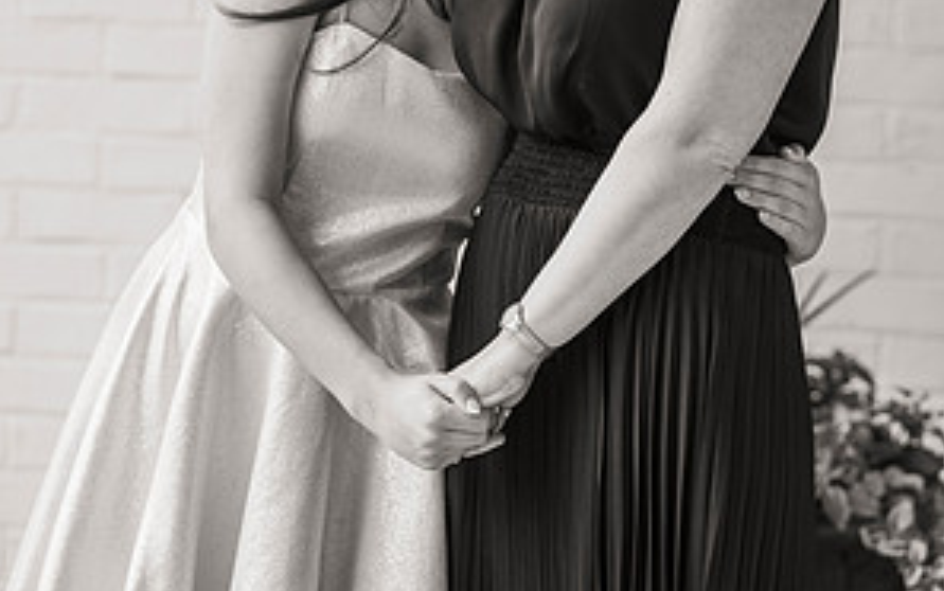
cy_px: -32
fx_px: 4170
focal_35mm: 162
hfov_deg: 12.9
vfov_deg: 8.1
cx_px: 470
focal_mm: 105
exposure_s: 1/160
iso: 280
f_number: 3.5
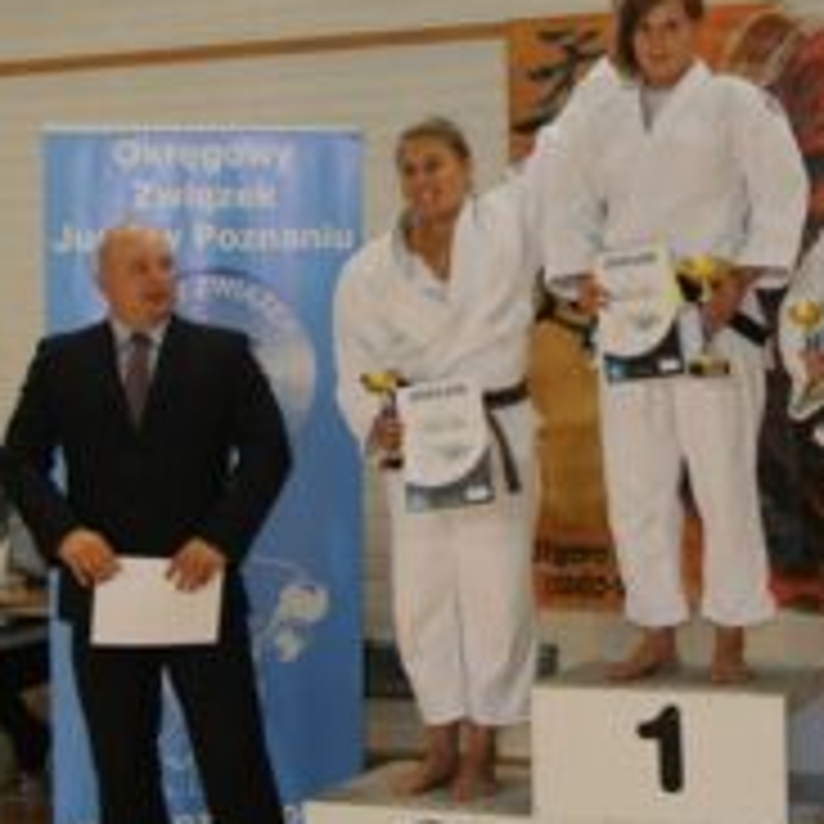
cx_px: 603
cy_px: 329
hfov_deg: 22.0
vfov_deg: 22.2
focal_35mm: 78
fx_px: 2101
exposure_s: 1/60
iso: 250
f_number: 4.2
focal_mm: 15.7
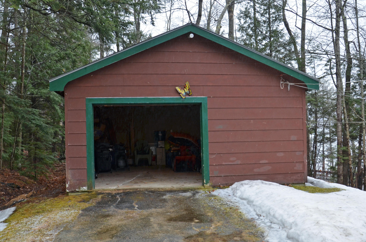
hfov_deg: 54.5
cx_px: 186
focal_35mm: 35
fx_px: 355
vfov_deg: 37.6
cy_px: 135
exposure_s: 1/125
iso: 200
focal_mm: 18
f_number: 5.6
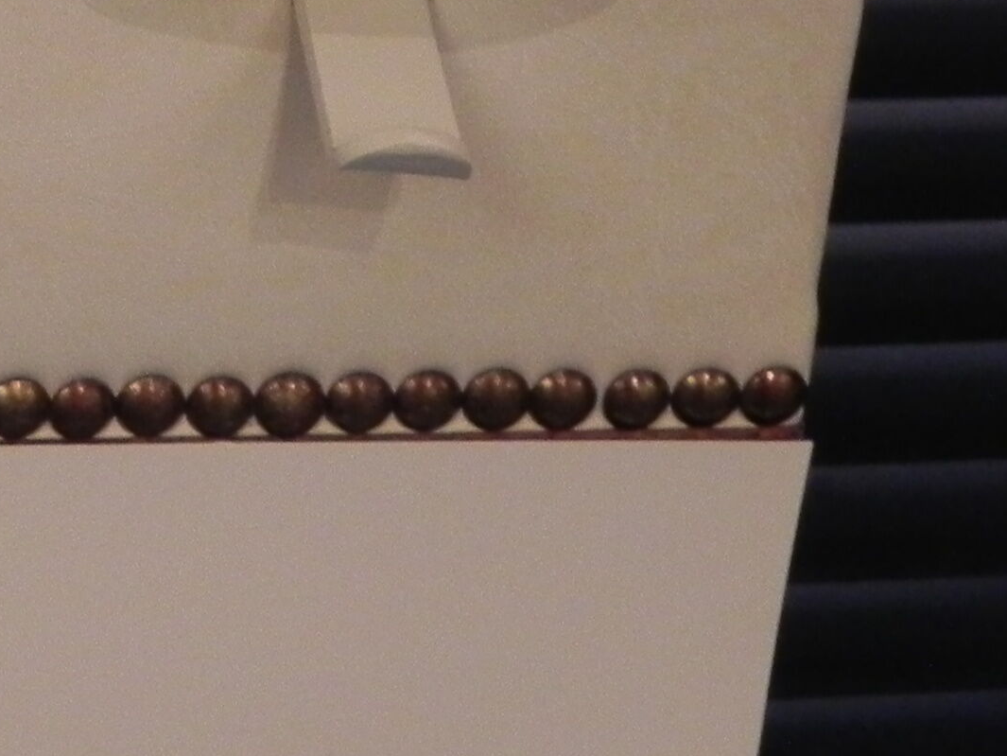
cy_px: -294
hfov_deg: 15.7
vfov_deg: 12.6
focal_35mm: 113
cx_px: -585
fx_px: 3288
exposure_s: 1/30
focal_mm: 5.9
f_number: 2.8
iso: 379
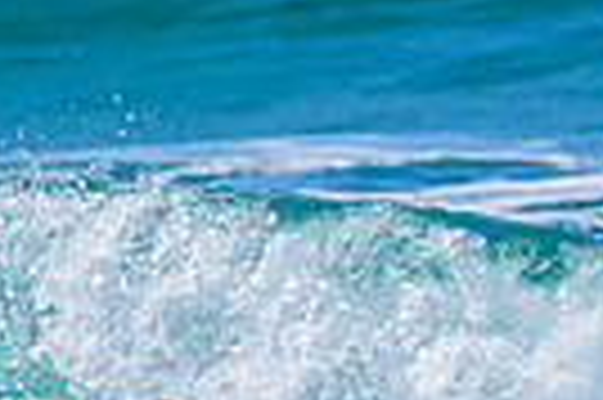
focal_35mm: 1994
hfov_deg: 1.0
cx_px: -117
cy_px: 784
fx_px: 33359
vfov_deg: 0.7
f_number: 11
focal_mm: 460
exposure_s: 1/2000
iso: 560
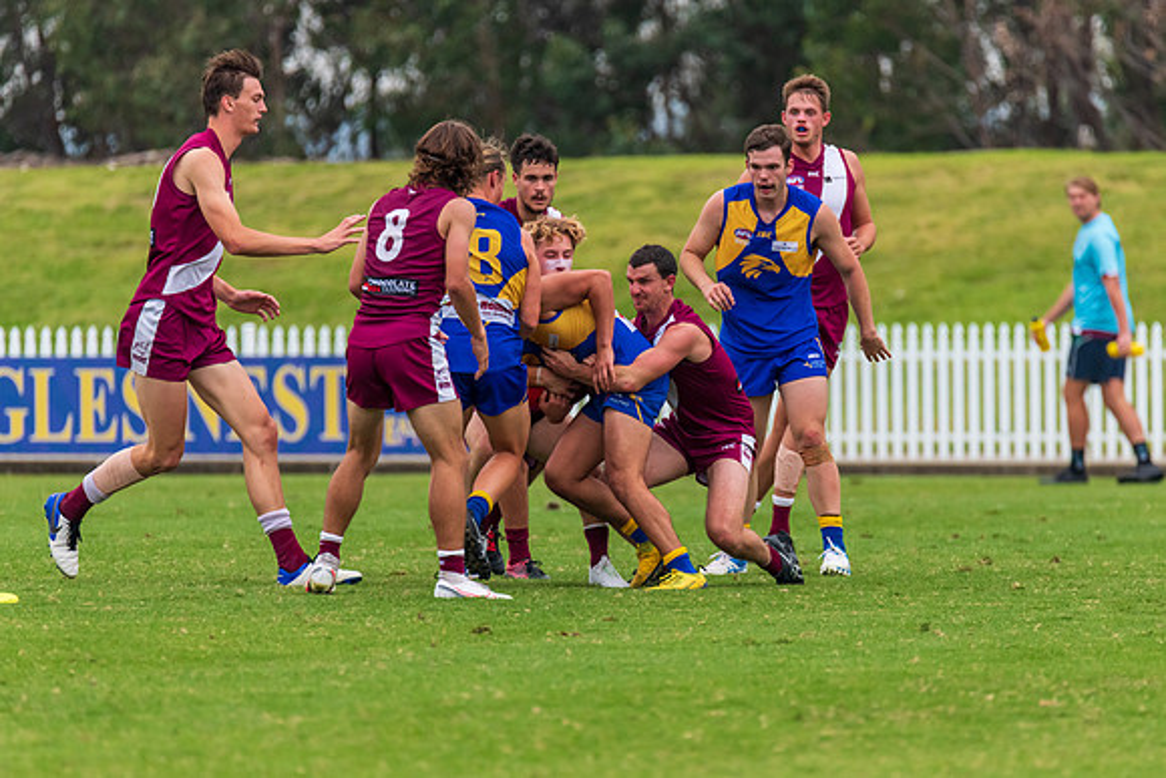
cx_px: 639
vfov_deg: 2.4
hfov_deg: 3.6
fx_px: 18429
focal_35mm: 569
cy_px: 404
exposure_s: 1/1250
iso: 1000
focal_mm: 500
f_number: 6.3
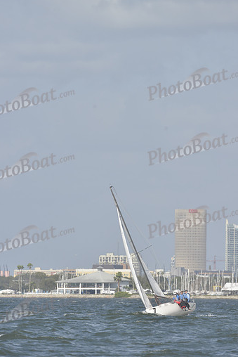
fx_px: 4528
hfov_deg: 3.0
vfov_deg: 4.5
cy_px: 194
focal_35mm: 457
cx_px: 111
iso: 400
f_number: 9
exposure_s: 1/1250
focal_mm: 400
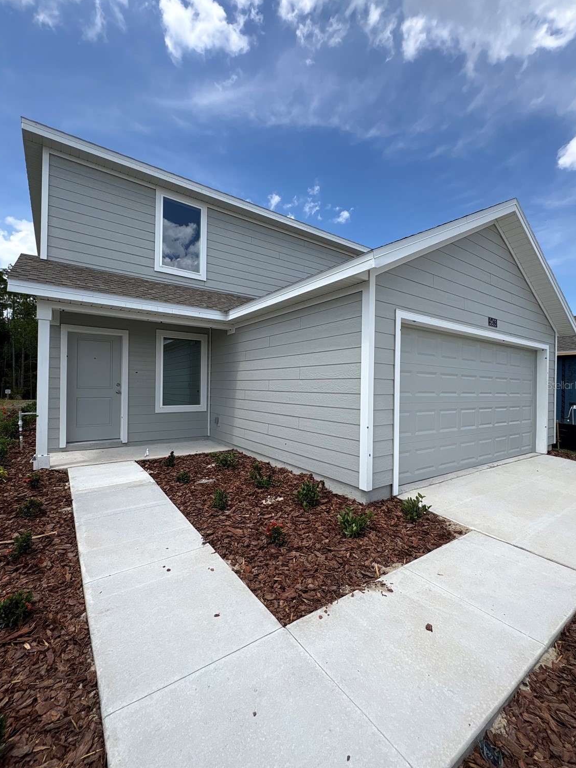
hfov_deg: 81.8
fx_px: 333
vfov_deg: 98.2
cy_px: 385
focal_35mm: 15
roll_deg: -1.8
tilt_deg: +1.7
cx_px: 286
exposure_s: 1/1506
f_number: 2.2
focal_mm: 2.22
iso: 40
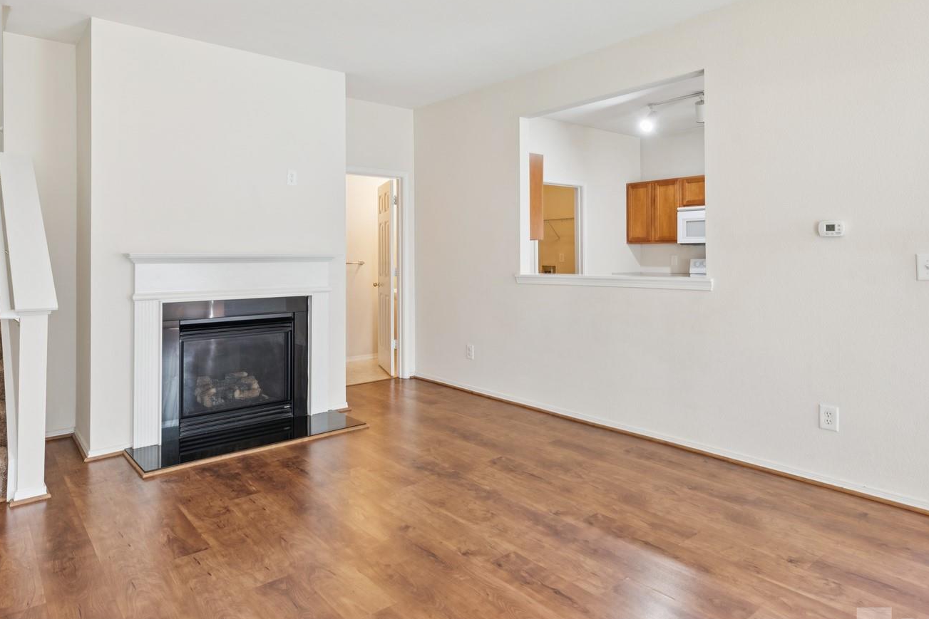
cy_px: 261
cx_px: 401
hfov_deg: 78.2
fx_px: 568
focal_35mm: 22
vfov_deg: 57.0
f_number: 9
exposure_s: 1/5
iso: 200
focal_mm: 14
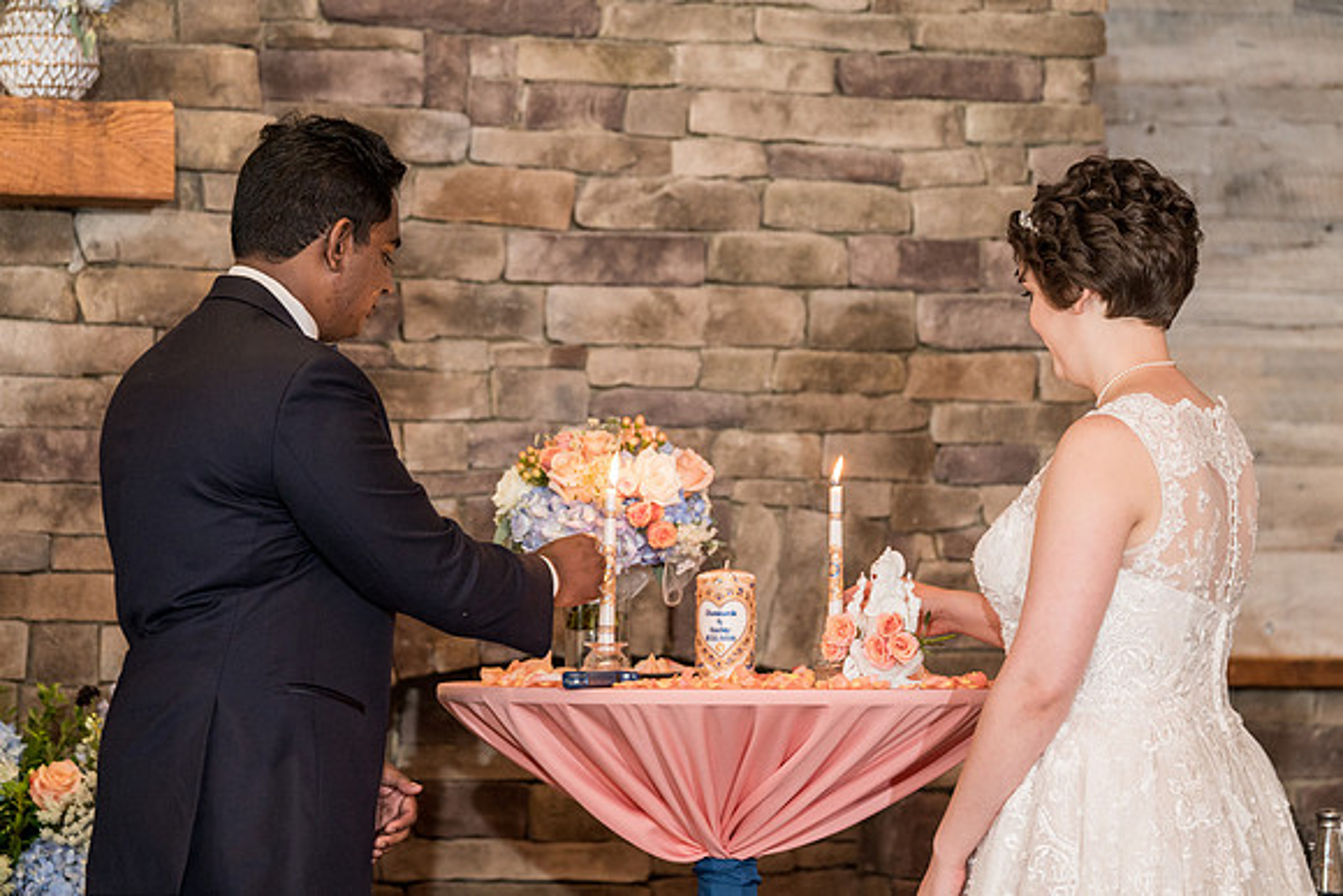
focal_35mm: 145
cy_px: 422
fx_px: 5409
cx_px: 626
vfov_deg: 9.5
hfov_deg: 14.2
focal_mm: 135
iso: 2000
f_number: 4
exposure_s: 1/100
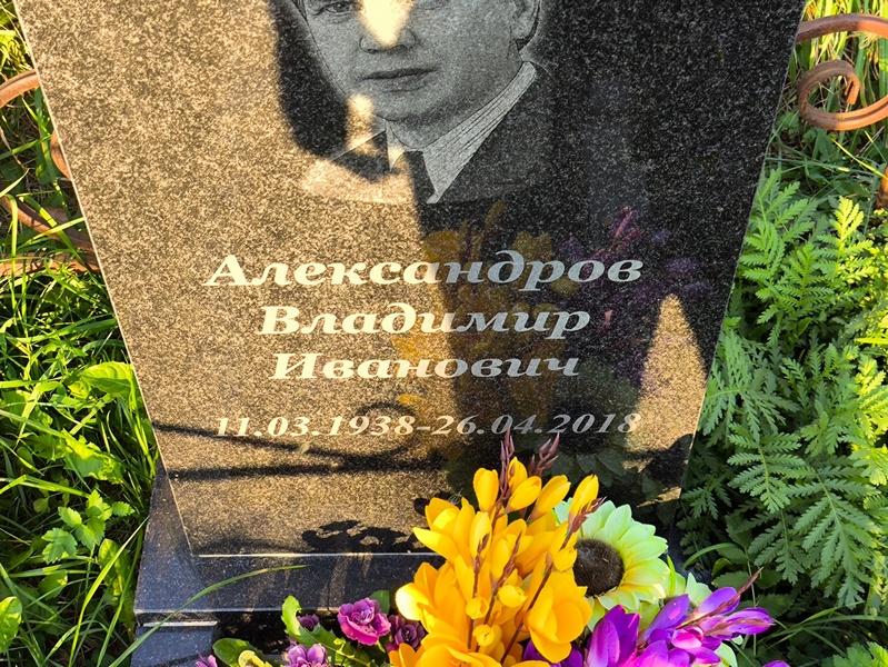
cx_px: 444
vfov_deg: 29.1
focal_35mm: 50
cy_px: 334
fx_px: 1283
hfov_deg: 38.2
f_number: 1.7
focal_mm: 4.71
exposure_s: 1/146
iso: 50
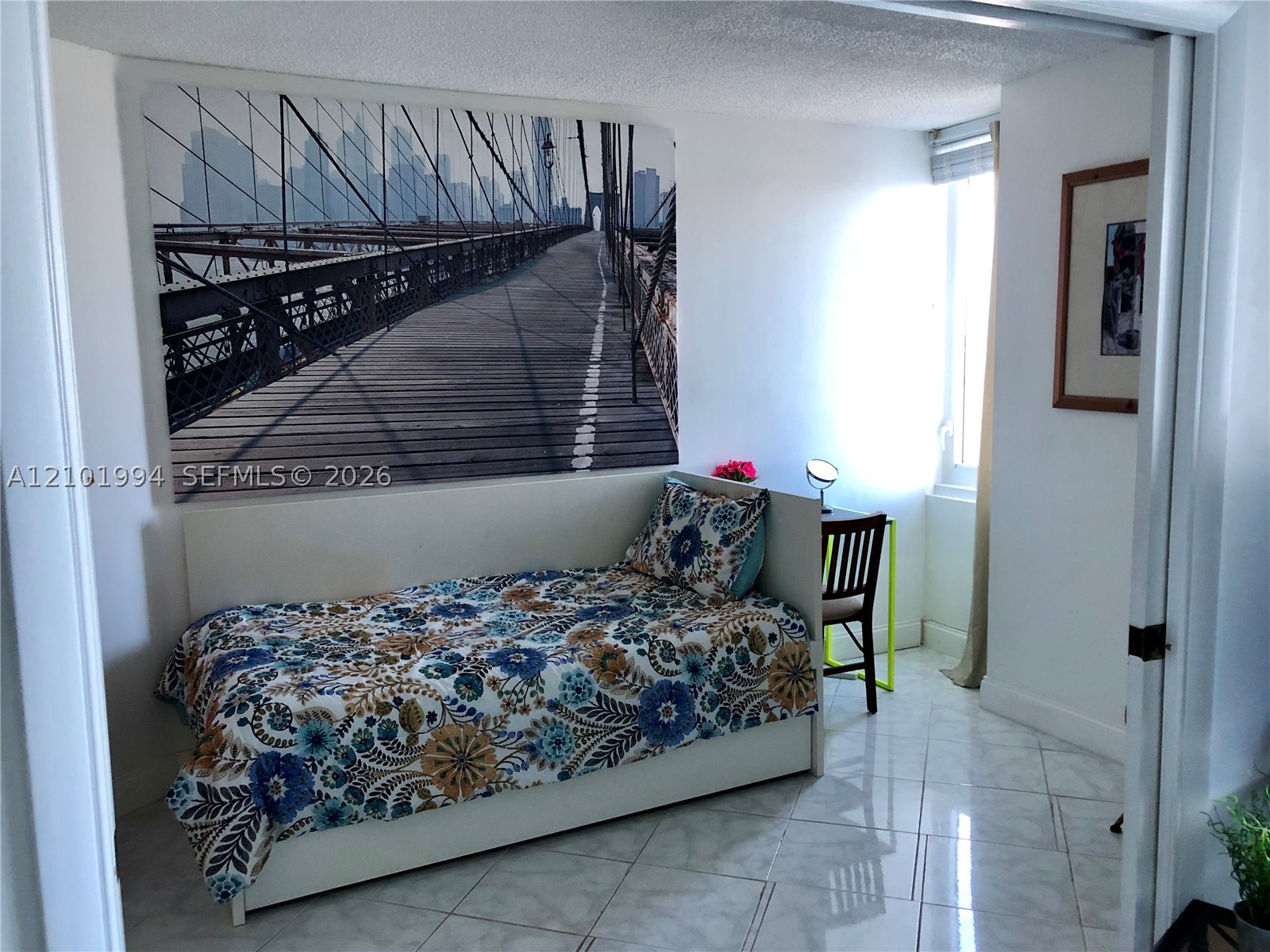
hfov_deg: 63.4
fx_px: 1027
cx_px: 635
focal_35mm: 28
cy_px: 476
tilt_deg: -6.1
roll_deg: +0.8
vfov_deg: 49.7
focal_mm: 3.99
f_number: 1.8
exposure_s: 1/15
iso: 50
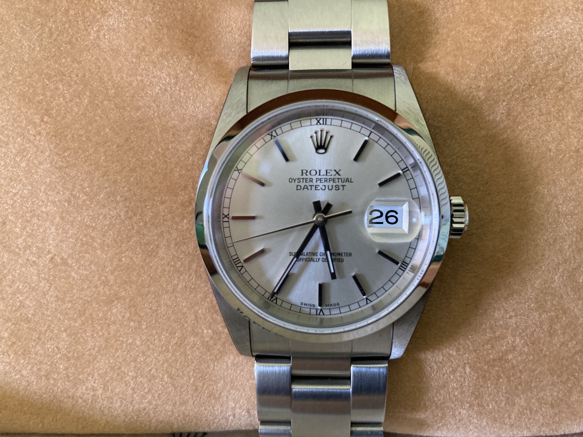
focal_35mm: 28
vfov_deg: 49.7
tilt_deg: -26.4
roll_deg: +1.2
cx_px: 292
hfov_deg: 63.4
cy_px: 218
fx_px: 472
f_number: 1.8
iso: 320
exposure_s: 1/40
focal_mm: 3.99
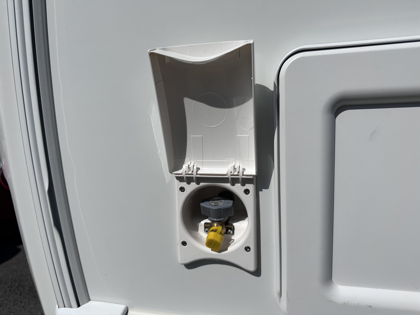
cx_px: 210
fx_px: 291
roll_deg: +3.2
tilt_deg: -7.9
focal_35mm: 24
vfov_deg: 56.8
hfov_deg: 71.6
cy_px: 158
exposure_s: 1/18519
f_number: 1.78
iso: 80
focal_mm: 6.86
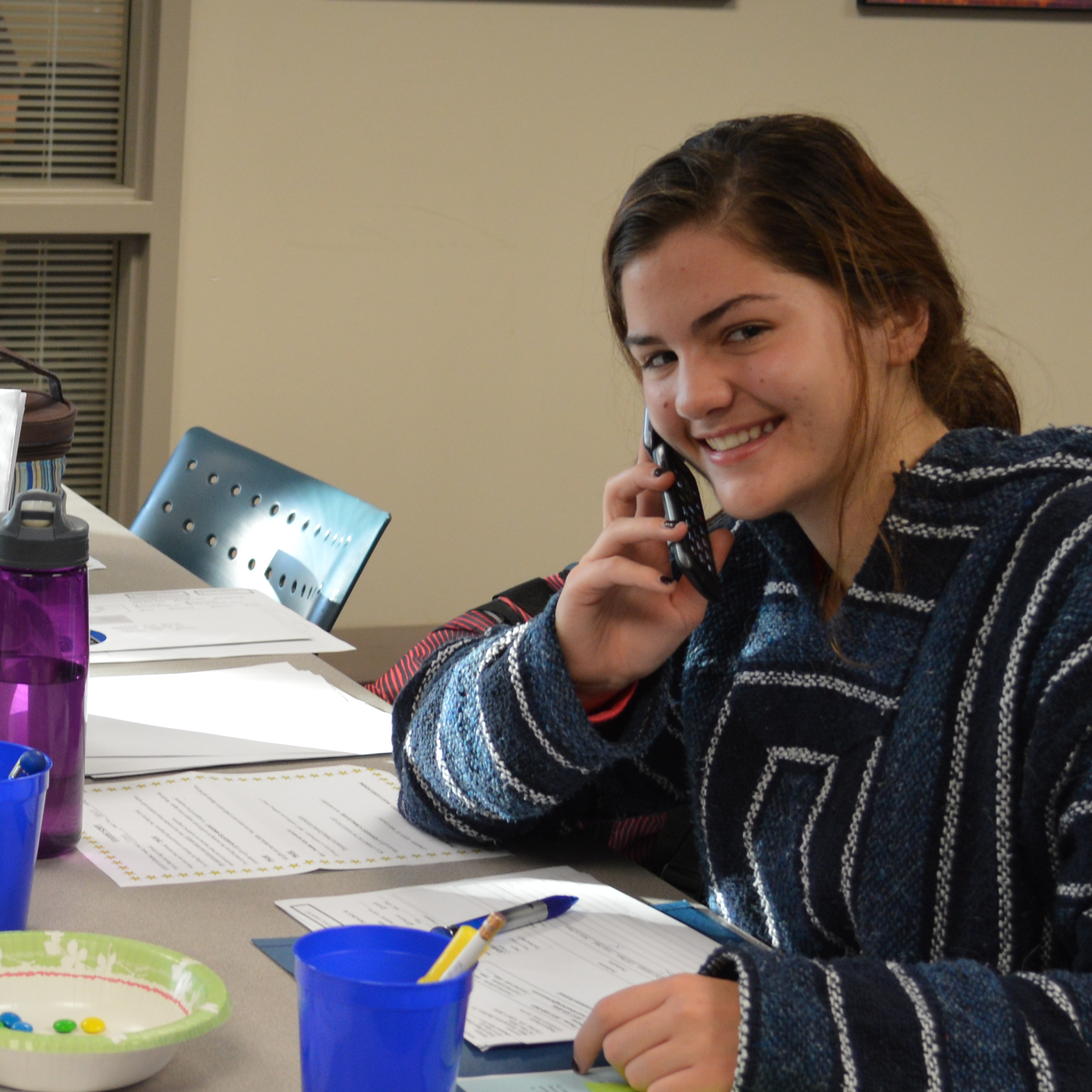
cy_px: 426
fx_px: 3141
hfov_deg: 19.3
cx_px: 43
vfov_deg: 19.7
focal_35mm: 88
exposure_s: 1/40
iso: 400
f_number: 4
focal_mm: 24
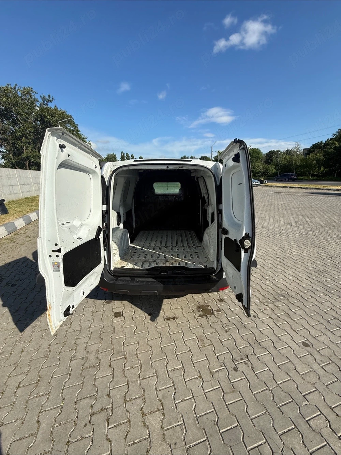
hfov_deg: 85.7
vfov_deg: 102.1
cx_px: 170
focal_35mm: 14
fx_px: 184
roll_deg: +0.9
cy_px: 228
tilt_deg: -14.3
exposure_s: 1/1464
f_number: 2.2
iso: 50
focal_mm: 2.22
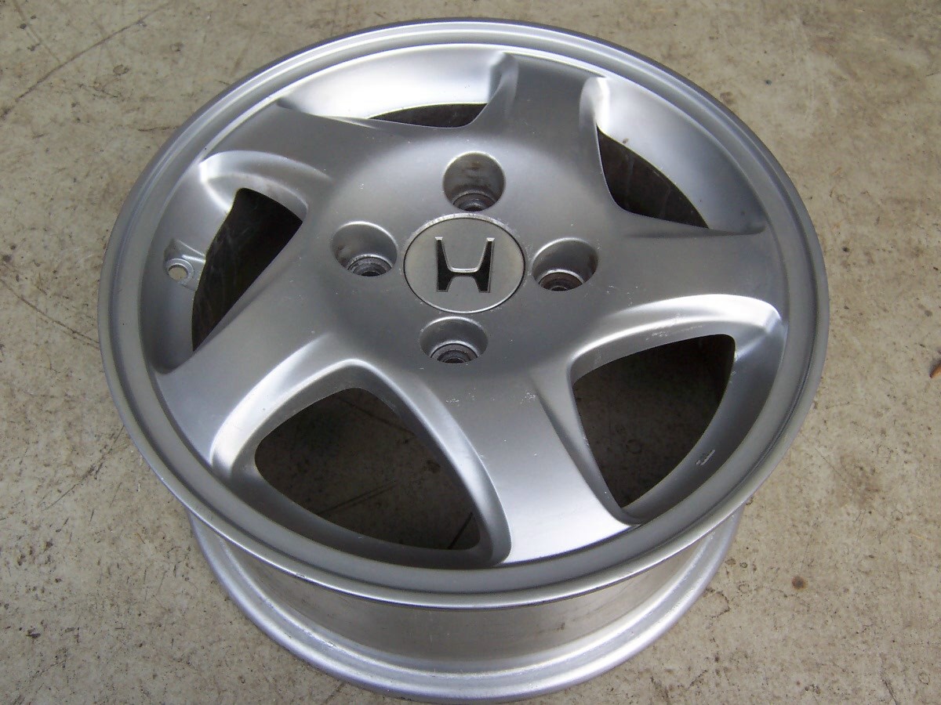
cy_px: 352
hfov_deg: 51.4
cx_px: 470
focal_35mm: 36
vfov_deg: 39.7
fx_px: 979
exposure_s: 1/125
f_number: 3.4
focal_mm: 5.6
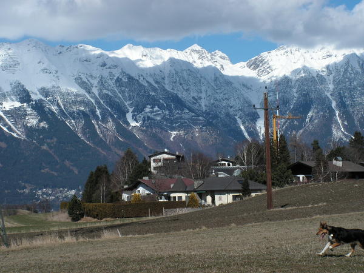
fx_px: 946
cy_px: 136
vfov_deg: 16.4
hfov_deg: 21.8
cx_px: 182
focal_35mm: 90
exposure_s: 1/640
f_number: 4.8
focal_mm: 15.1
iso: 50
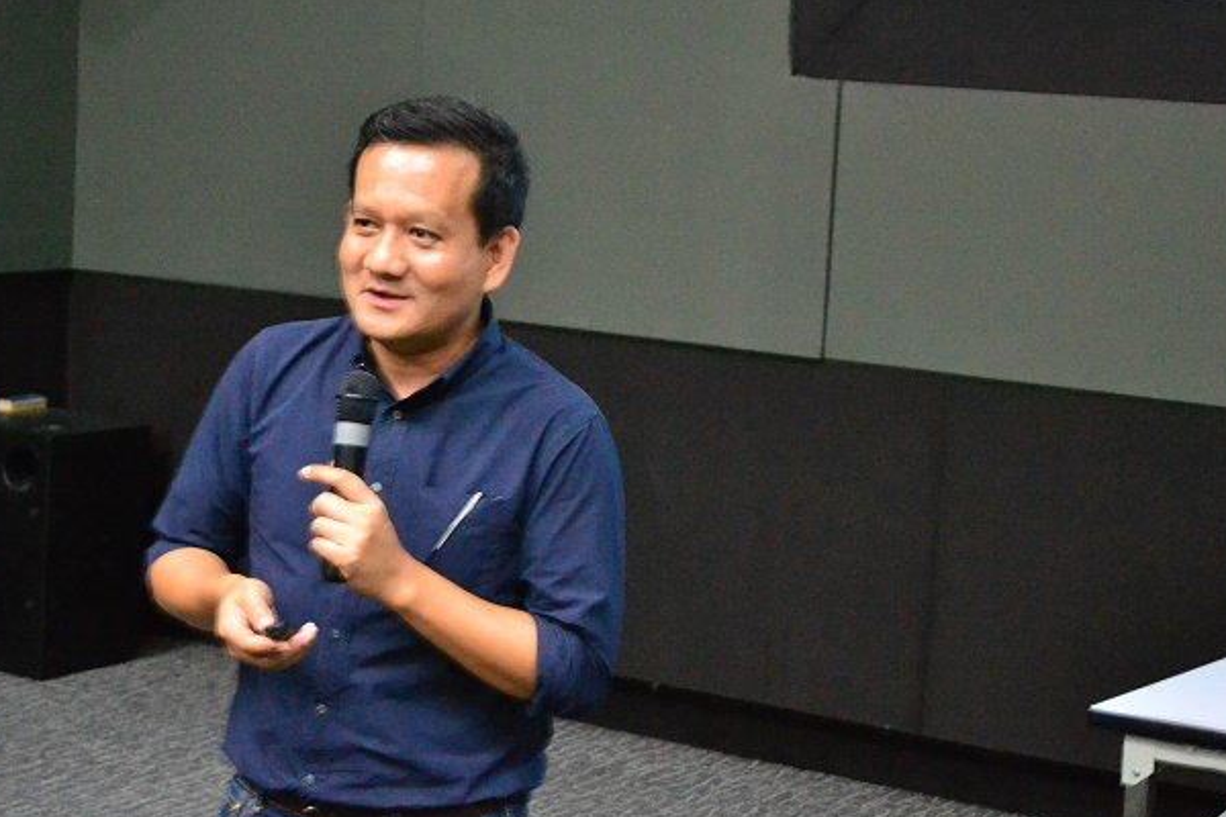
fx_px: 3133
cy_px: 471
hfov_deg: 22.1
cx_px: 431
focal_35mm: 92
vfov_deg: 14.9
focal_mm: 46
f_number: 5.3
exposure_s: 1/10
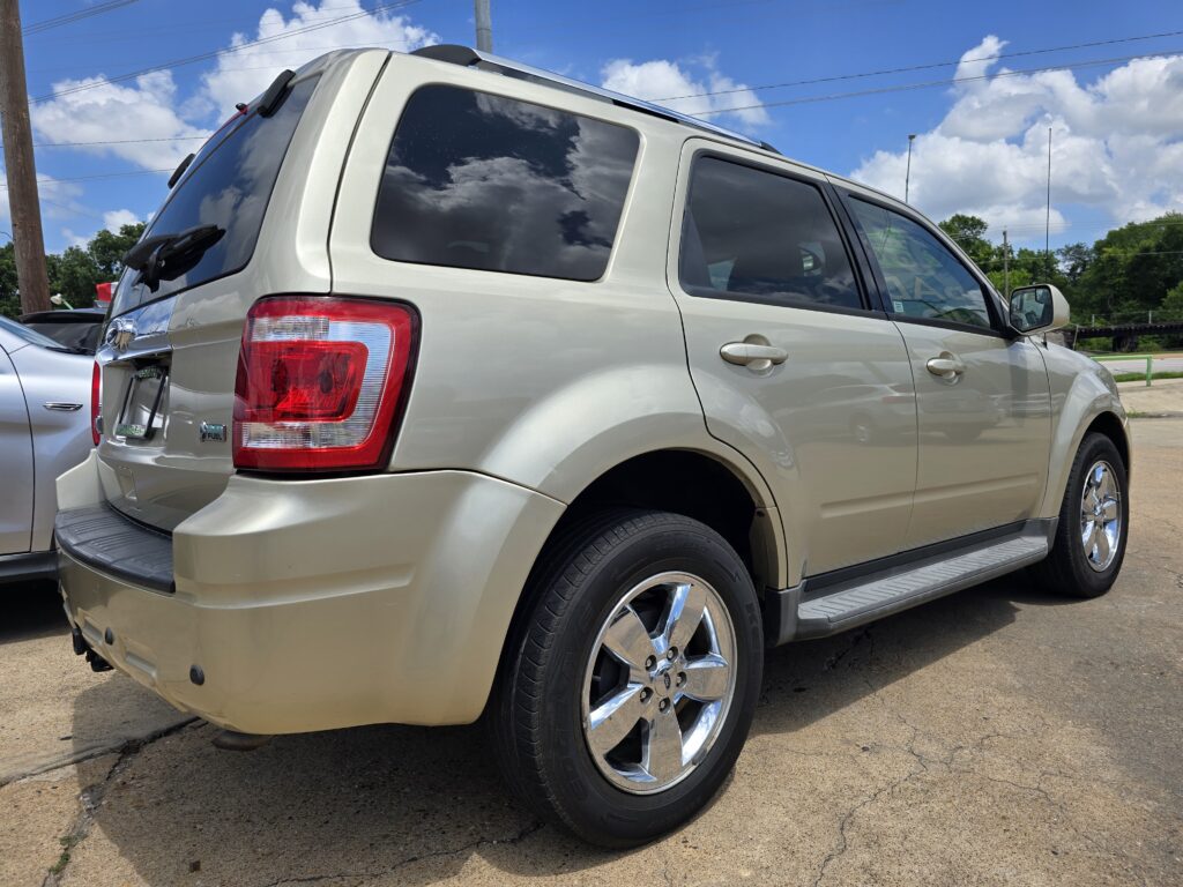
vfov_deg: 58.9
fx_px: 786
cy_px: 444
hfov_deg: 73.9
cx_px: 592
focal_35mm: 23
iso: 12
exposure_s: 1/1022
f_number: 1.7
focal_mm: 6.3
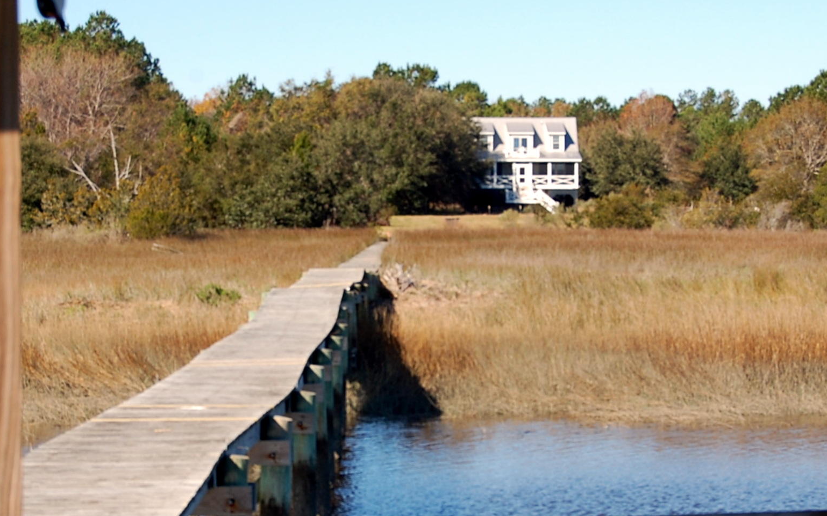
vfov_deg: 12.7
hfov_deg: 20.2
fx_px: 2321
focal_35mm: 103
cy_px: 328
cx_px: 394
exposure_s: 1/250
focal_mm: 46
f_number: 10
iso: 200
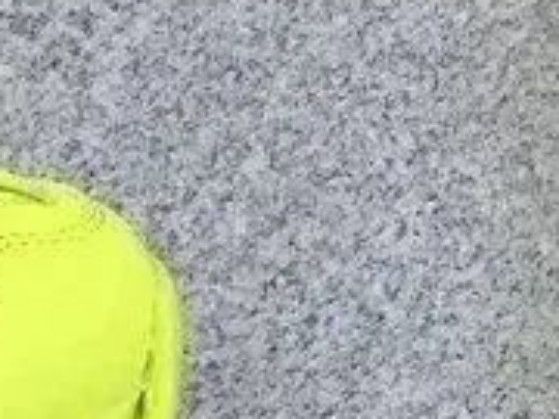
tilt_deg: -19.2
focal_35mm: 155
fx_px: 2503
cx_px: -811
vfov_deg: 9.4
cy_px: 560
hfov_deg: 10.7
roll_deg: +0.9
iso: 25
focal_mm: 3.3
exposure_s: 1/388
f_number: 2.4
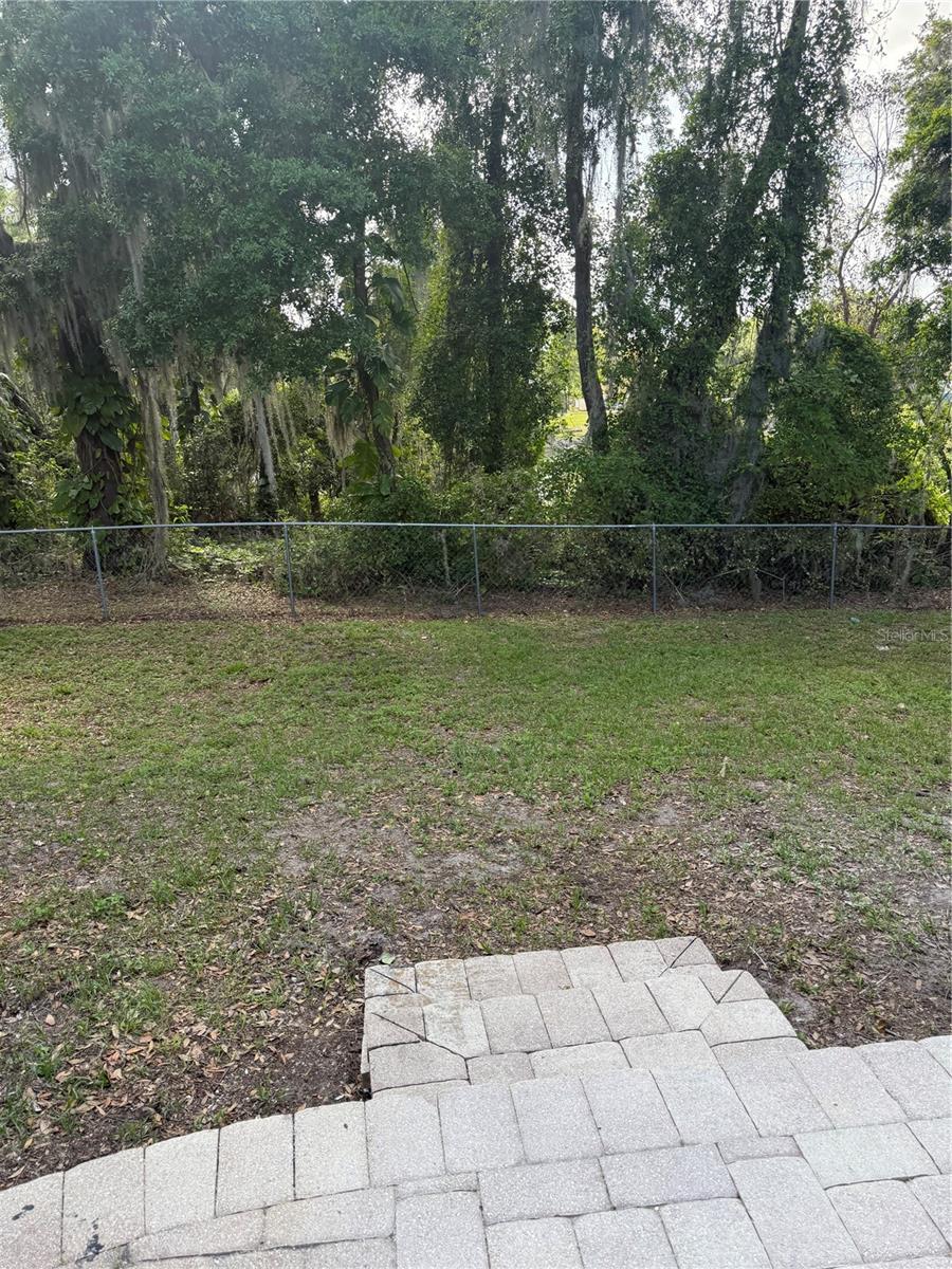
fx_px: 880
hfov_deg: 56.8
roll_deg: -0.3
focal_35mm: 24
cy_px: 634
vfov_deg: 71.6
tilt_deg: -15.9
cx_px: 476
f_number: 1.78
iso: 100
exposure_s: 1/607
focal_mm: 6.76
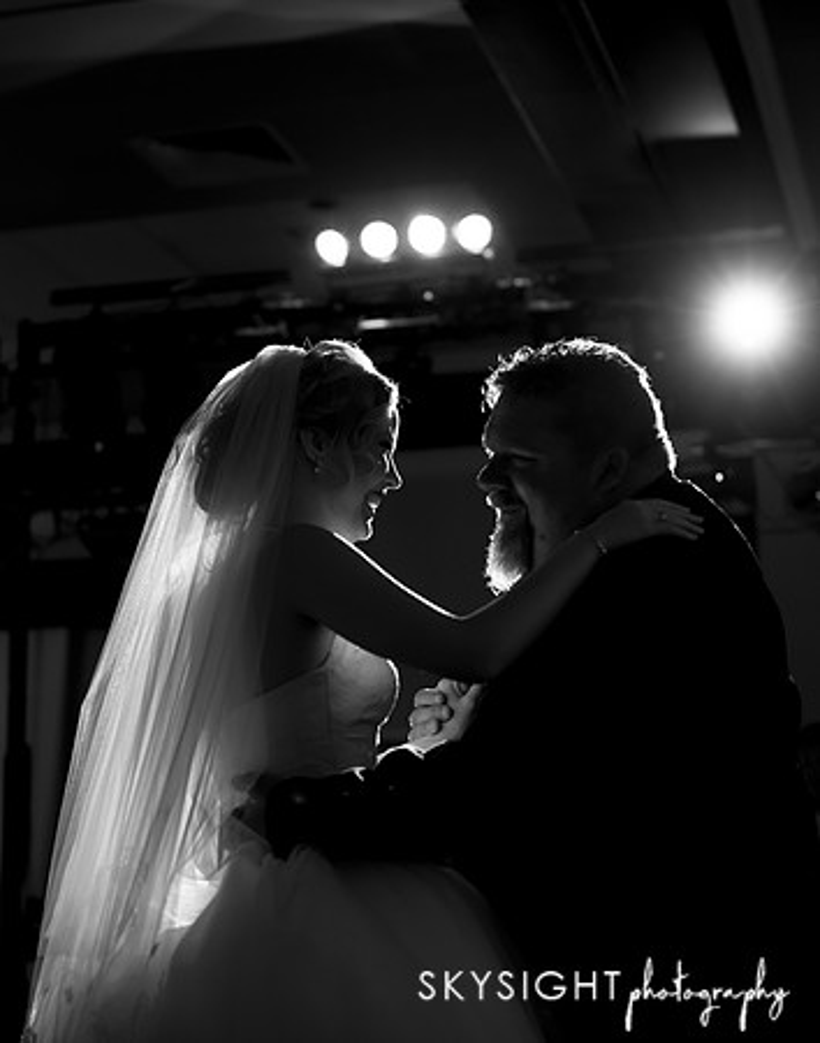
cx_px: 365
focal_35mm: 72
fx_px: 2211
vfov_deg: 26.5
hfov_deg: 21.0
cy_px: 520
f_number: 2.5
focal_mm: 50
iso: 500
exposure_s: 1/60
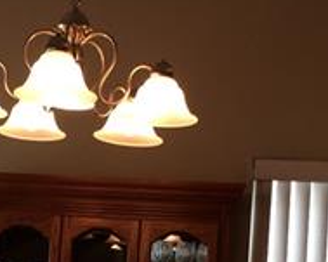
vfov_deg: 15.0
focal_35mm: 99
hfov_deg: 19.3
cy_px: 312
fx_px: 961
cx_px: 106
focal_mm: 4.12
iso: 50
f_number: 2.2
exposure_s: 1/60
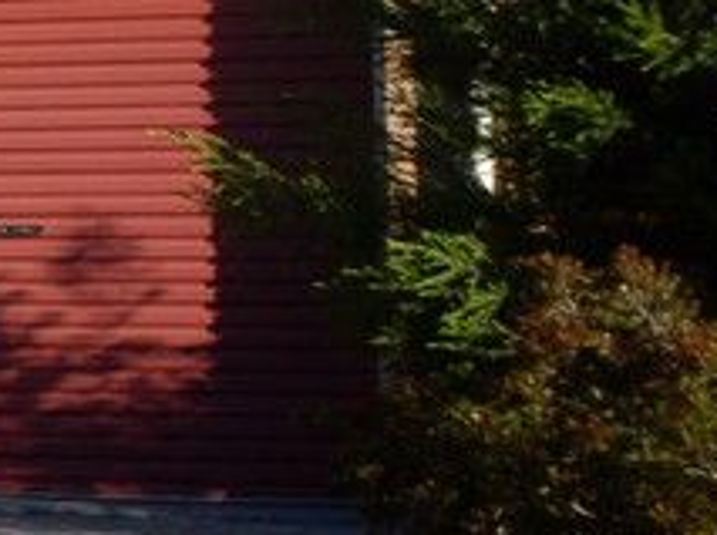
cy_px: -124
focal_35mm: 143
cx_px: -478
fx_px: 2957
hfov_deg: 12.8
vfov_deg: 10.2
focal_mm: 6.3
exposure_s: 1/125
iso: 80
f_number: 8.4
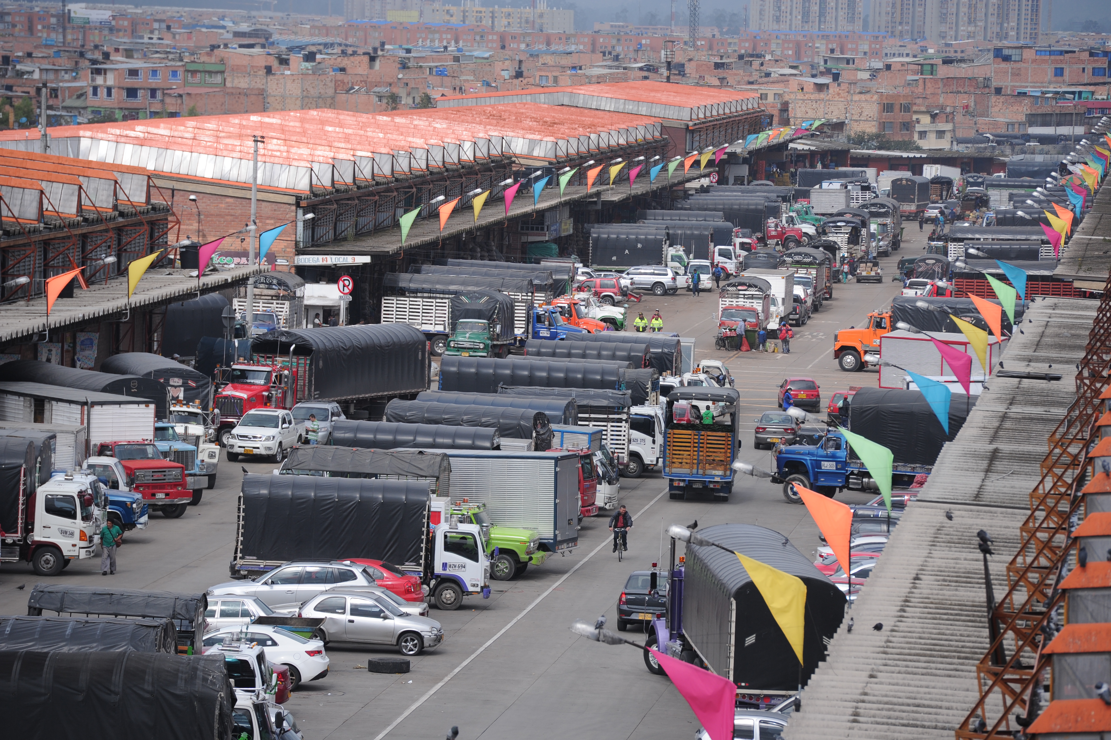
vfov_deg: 6.9
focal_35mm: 200
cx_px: 556
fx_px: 6168
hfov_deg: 10.3
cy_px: 370
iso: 400
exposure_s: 1/2000
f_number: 5.6
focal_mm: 200
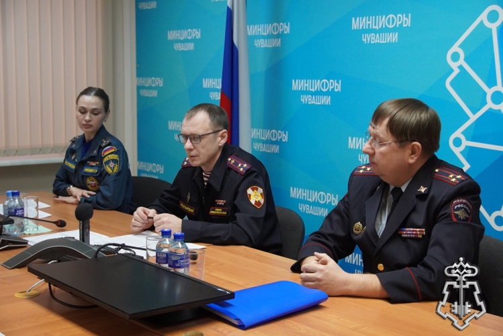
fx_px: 713
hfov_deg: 38.9
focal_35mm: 51
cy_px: 168
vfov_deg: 26.5
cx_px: 252
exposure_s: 1/160
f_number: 4.5
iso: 2500
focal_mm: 34
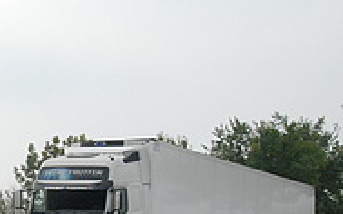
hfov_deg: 16.6
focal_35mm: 119
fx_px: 1115
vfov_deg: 10.9
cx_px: -86
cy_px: 188
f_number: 13
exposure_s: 1/640
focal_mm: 31
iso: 800
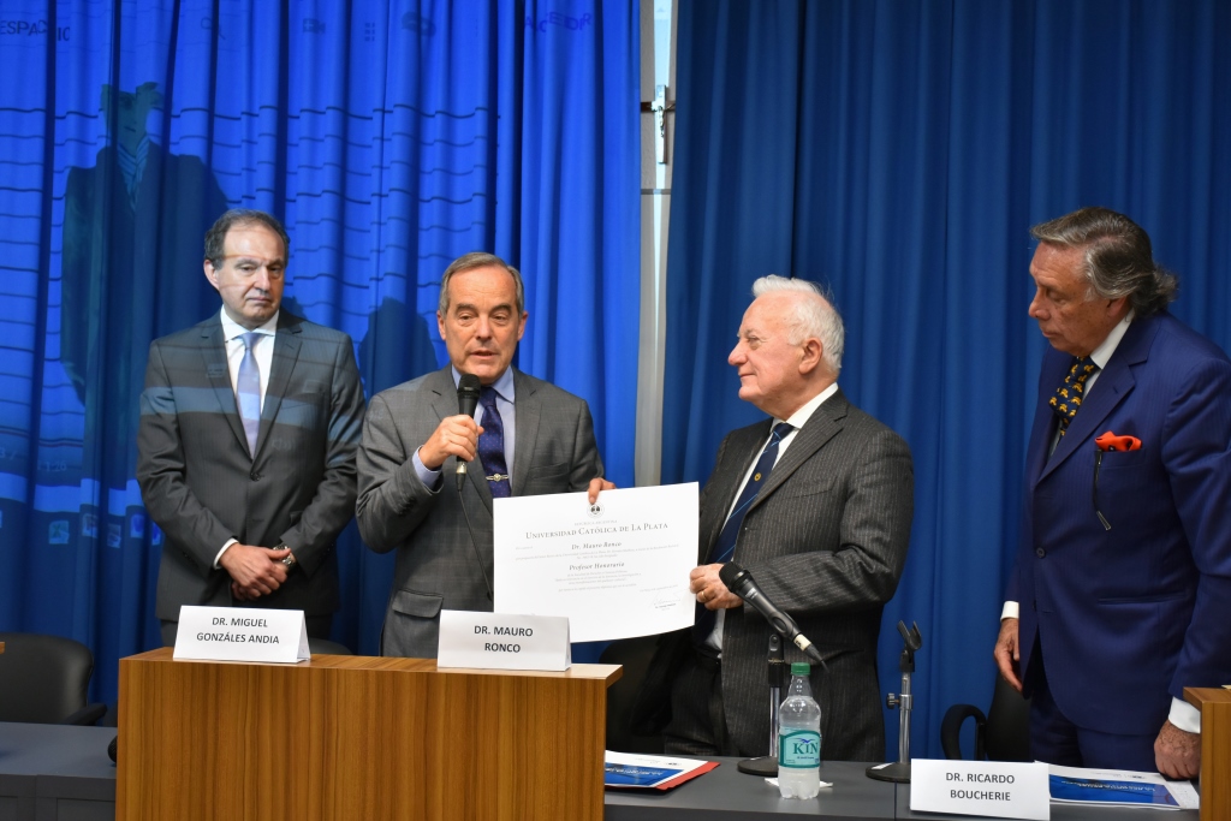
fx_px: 1744
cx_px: 616
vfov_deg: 26.5
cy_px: 410
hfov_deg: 38.9
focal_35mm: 51
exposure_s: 1/80
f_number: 4.5
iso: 800
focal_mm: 34
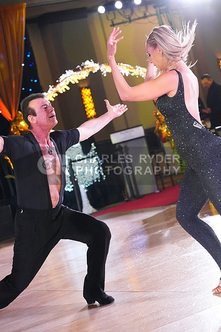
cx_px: 110
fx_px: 837
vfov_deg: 22.4
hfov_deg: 15.0
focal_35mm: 91
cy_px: 166
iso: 8000
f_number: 4
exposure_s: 1/400
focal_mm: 91
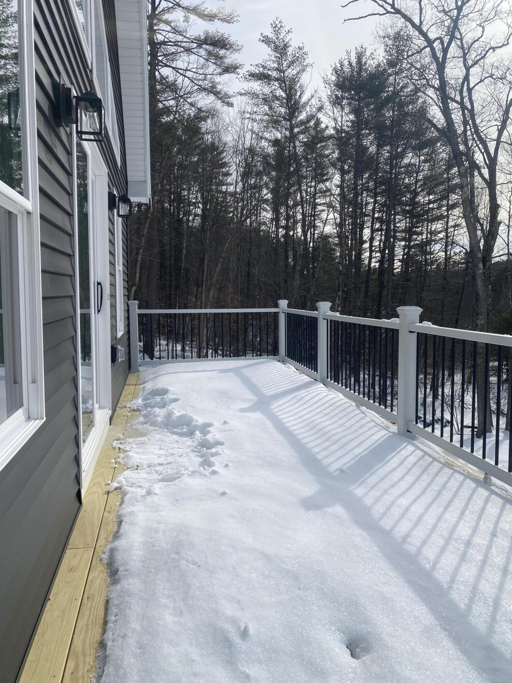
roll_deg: +0.0
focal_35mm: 26
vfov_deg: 67.3
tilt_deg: -4.0
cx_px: 256
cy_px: 342
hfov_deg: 53.1
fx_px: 513
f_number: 1.8
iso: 32
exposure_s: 1/4274
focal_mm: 4.25
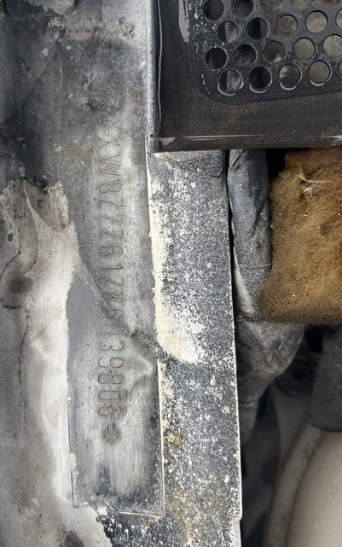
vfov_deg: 58.1
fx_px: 492
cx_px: 140
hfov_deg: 38.2
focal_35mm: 33
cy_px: 263
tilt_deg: -75.2
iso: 50
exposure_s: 1/121
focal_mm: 5.7
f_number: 1.5
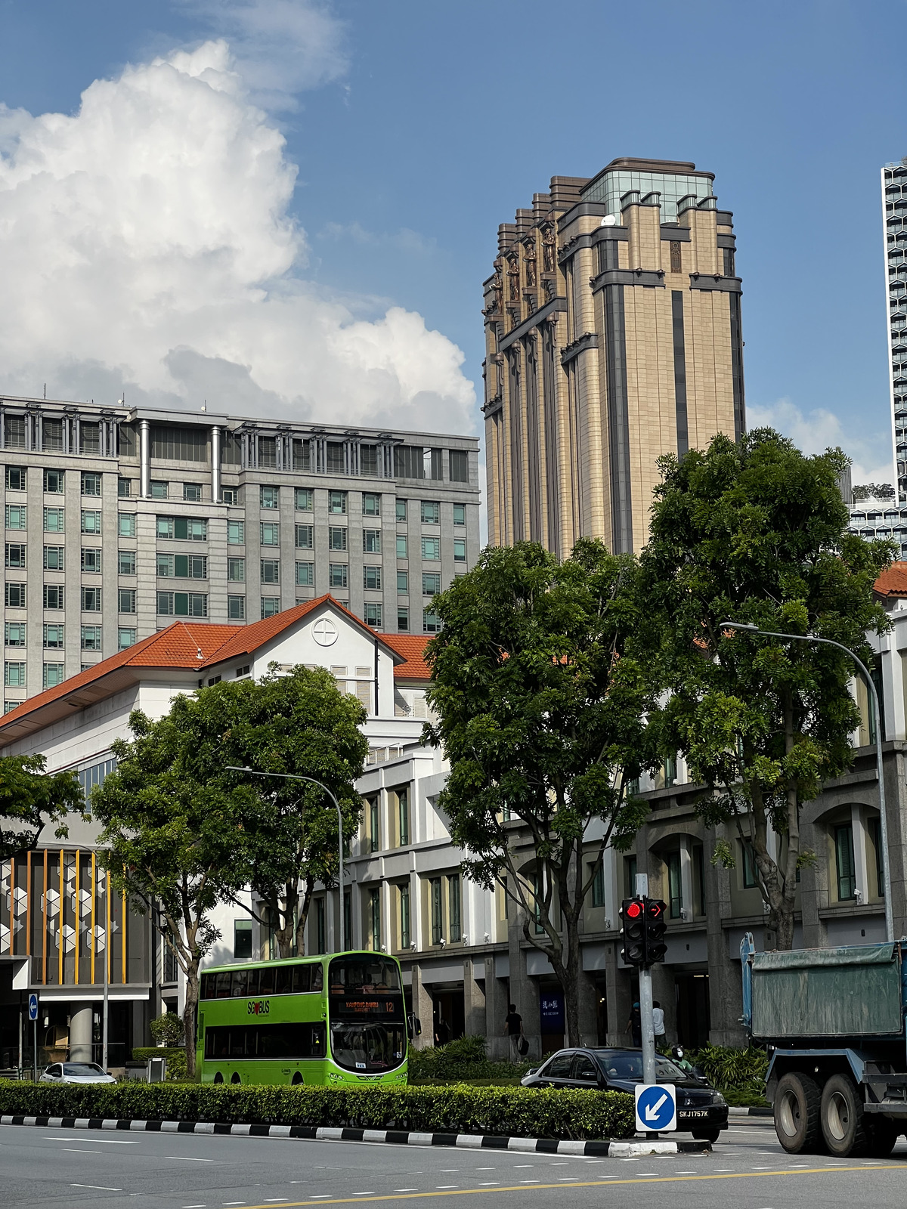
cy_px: 604
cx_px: 454
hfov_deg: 19.1
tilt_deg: +10.1
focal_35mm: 77
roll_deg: +1.1
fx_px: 2690
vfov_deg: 25.3
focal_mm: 9
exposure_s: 1/943
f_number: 2.8
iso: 32
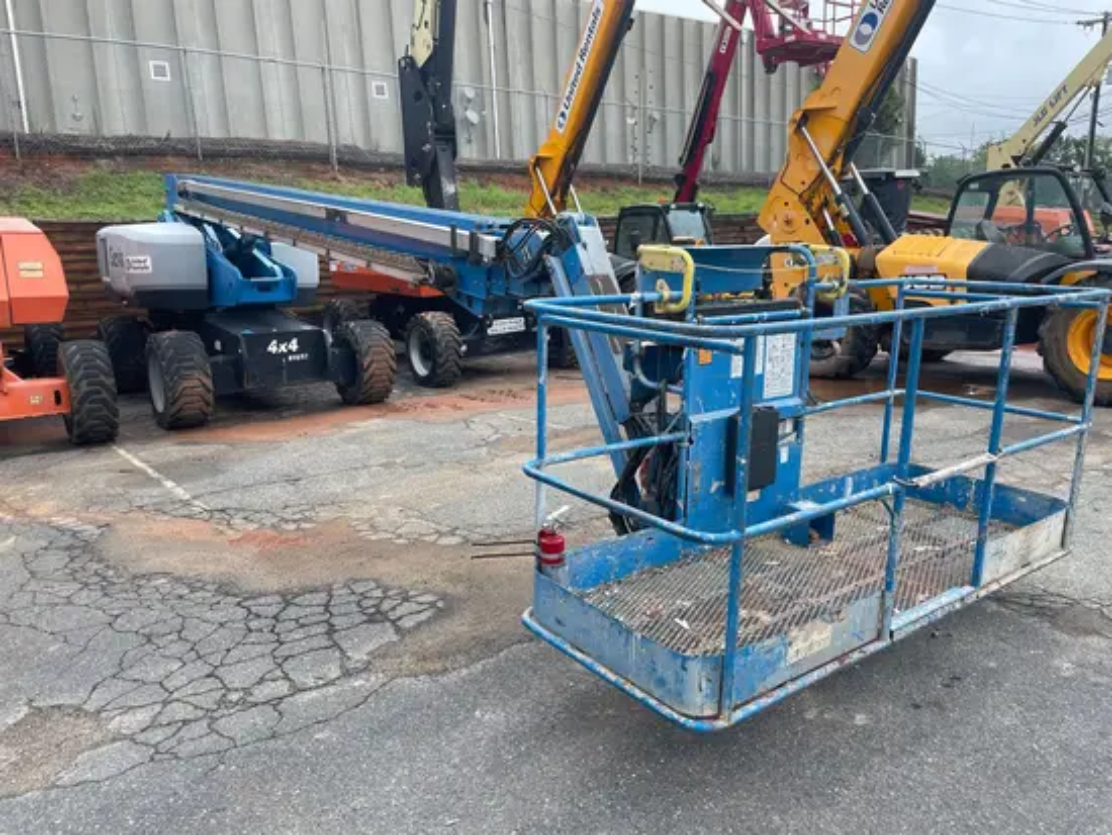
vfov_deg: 53.1
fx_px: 836
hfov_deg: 67.3
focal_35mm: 26
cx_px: 556
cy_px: 418
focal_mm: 4.2
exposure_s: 1/666
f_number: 1.6
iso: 32
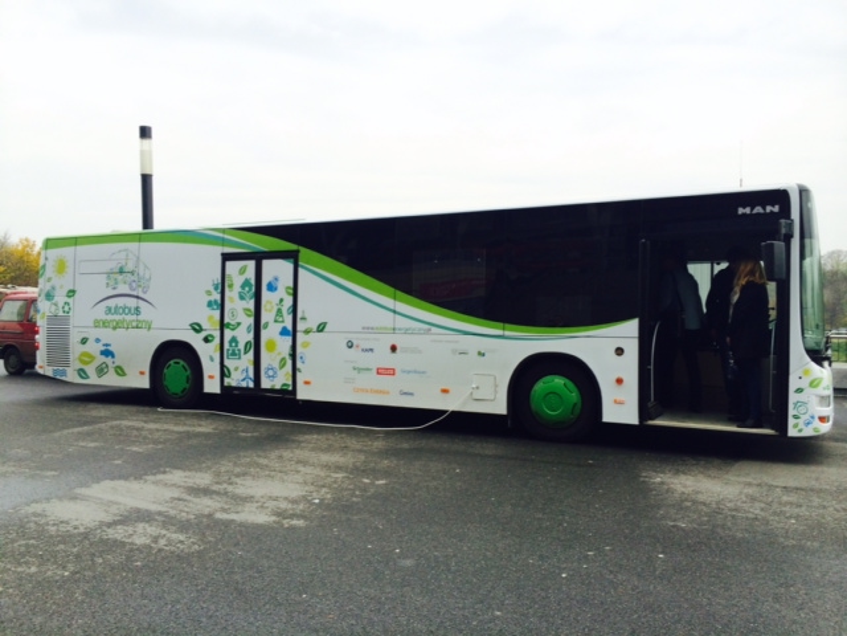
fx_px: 734
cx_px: 424
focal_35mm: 30
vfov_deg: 46.8
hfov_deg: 60.0
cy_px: 318
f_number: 2.2
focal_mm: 4.12
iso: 40
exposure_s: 1/120
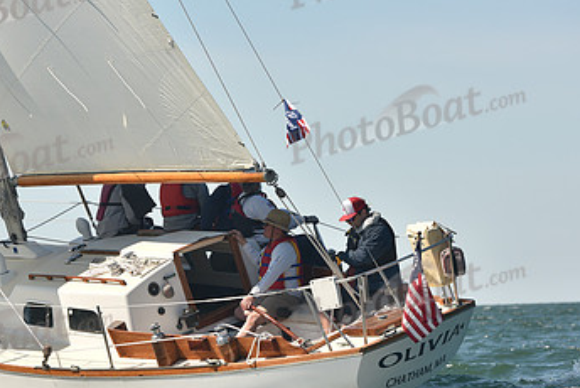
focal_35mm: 236
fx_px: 3805
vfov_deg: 5.8
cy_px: 232
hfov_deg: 8.7
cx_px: 202
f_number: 5
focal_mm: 140
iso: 250
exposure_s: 1/1000
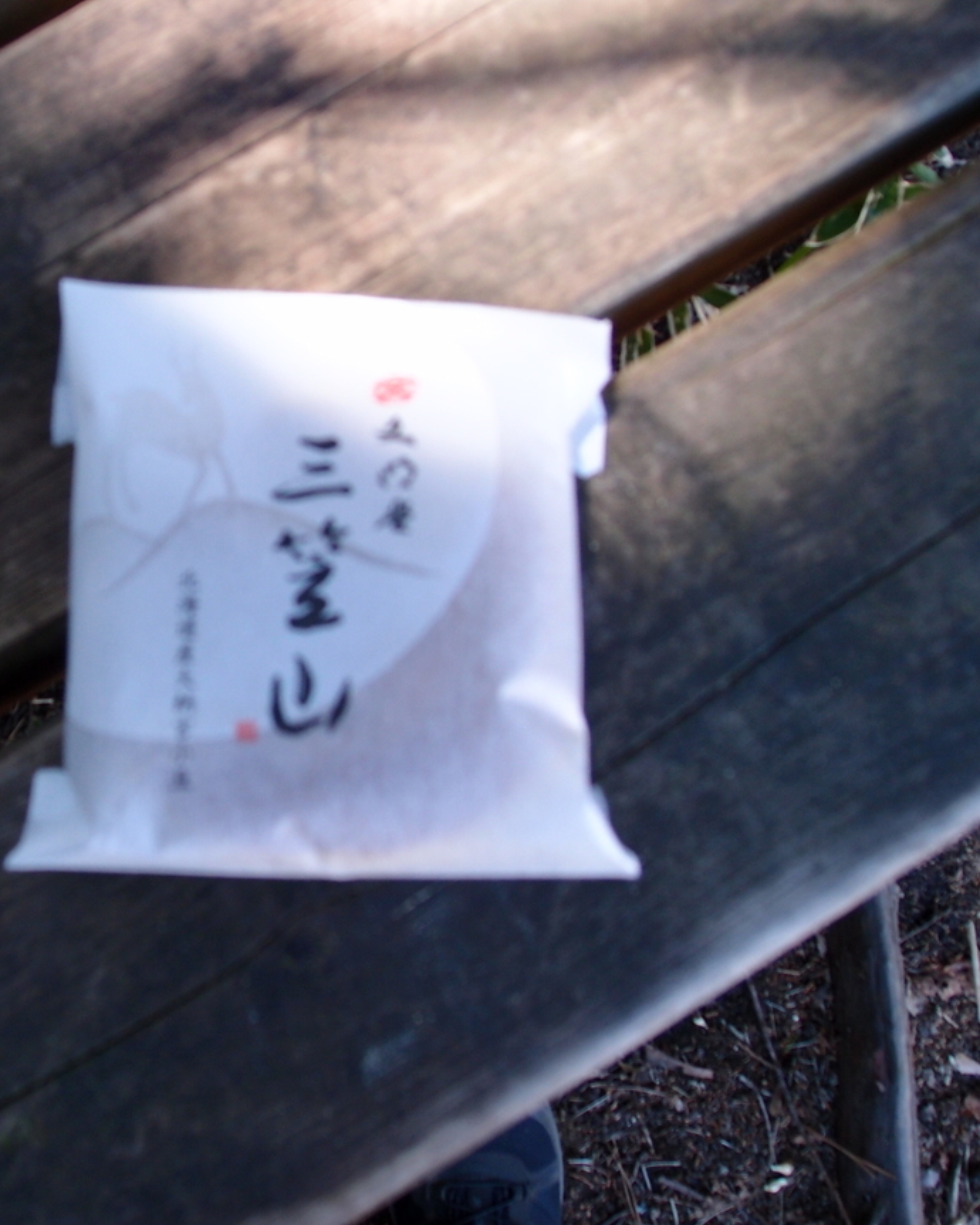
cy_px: 612
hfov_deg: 38.3
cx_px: 267
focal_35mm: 38
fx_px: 1378
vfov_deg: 47.9
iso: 100
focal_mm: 6
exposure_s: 1/60
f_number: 2.5
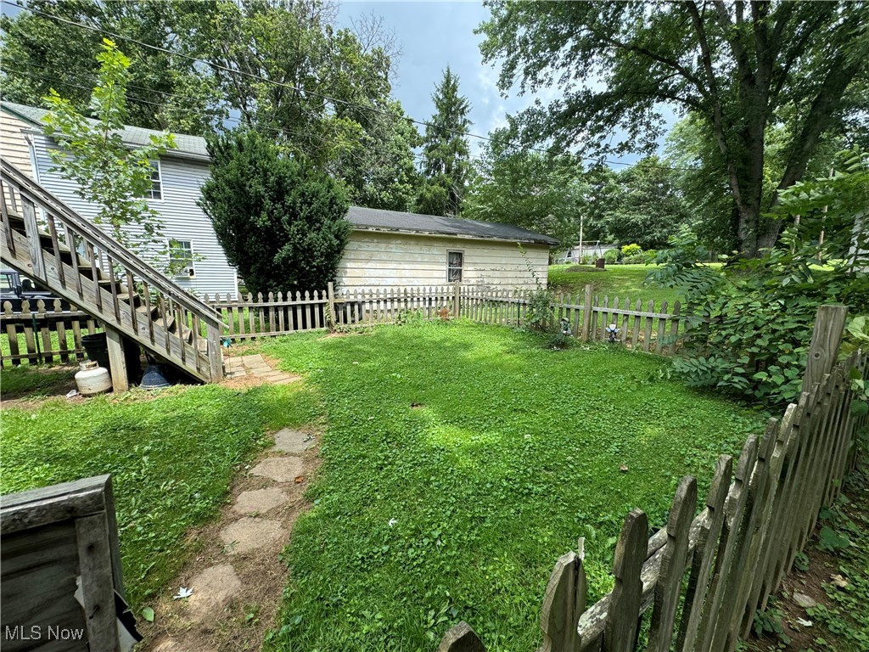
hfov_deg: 102.1
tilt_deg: -8.8
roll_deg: -1.1
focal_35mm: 14
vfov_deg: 85.7
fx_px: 351
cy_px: 326
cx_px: 434
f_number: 2.2
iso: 40
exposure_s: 1/544
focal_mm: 2.22
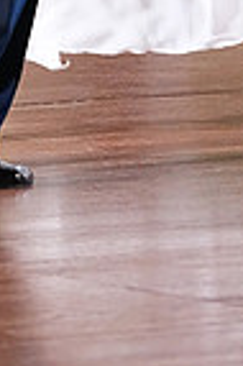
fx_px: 6130
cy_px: -351
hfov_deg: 2.3
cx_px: -145
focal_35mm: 604
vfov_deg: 3.4
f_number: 4.5
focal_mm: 149
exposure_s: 1/400
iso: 8000
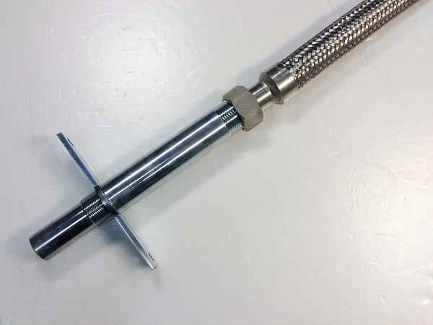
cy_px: 162
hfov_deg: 55.4
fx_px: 413
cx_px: 216
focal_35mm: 33
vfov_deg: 42.9
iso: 64
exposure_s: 1/120
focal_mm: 4.12
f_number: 2.4
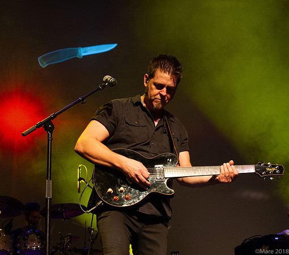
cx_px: 133
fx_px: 830
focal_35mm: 93
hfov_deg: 19.8
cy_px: 128
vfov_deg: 17.5
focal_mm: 78
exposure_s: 1/50
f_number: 6.3
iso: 8000
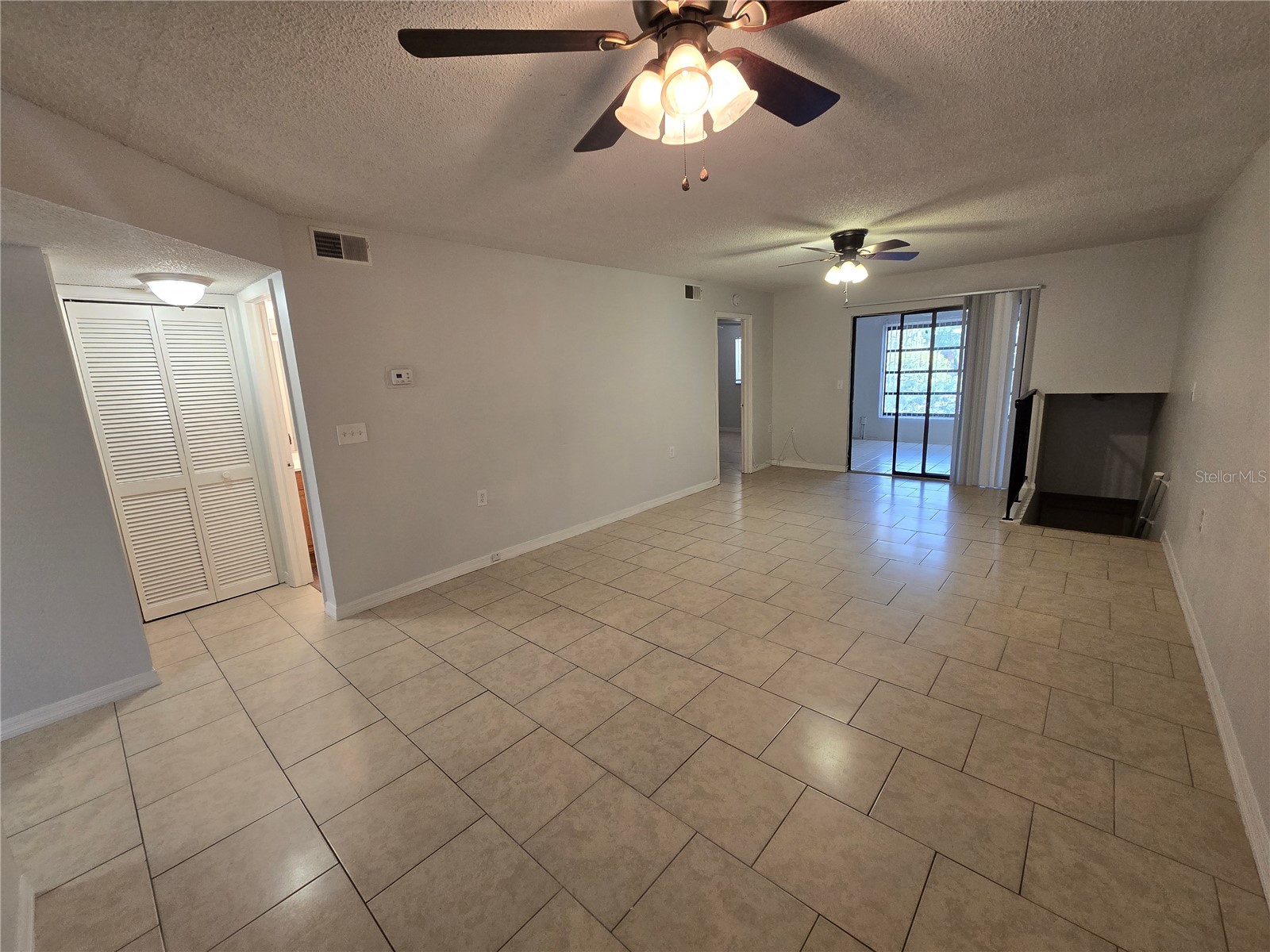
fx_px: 477
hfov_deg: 106.2
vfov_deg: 89.9
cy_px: 476
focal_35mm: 13
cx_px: 635
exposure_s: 1/60
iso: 200
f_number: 2.2
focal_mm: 2.2
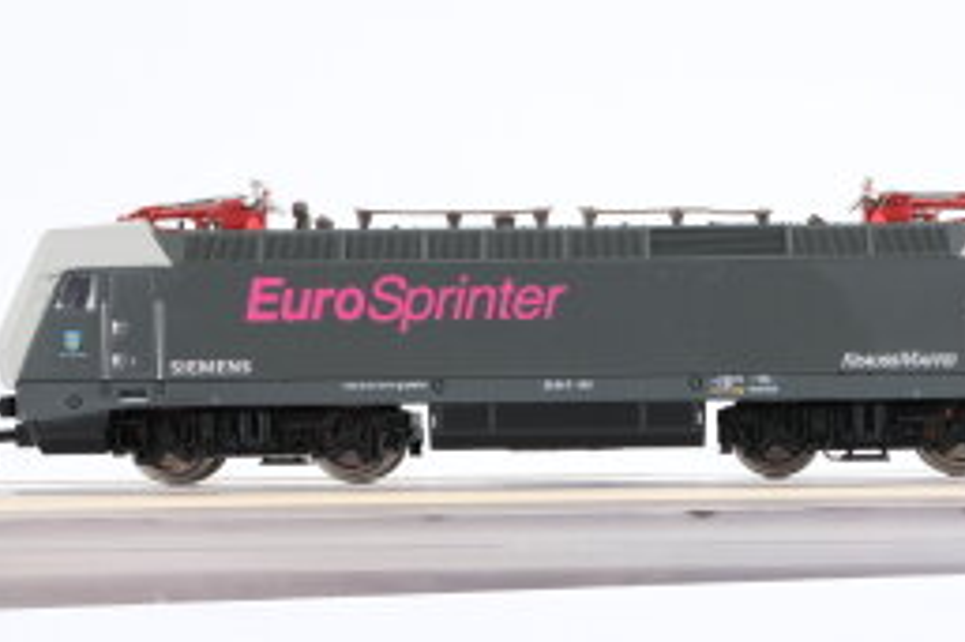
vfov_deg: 13.0
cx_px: 548
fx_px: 2813
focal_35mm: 105
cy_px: 529
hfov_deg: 19.5
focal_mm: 30
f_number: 8
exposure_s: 1/125
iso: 400
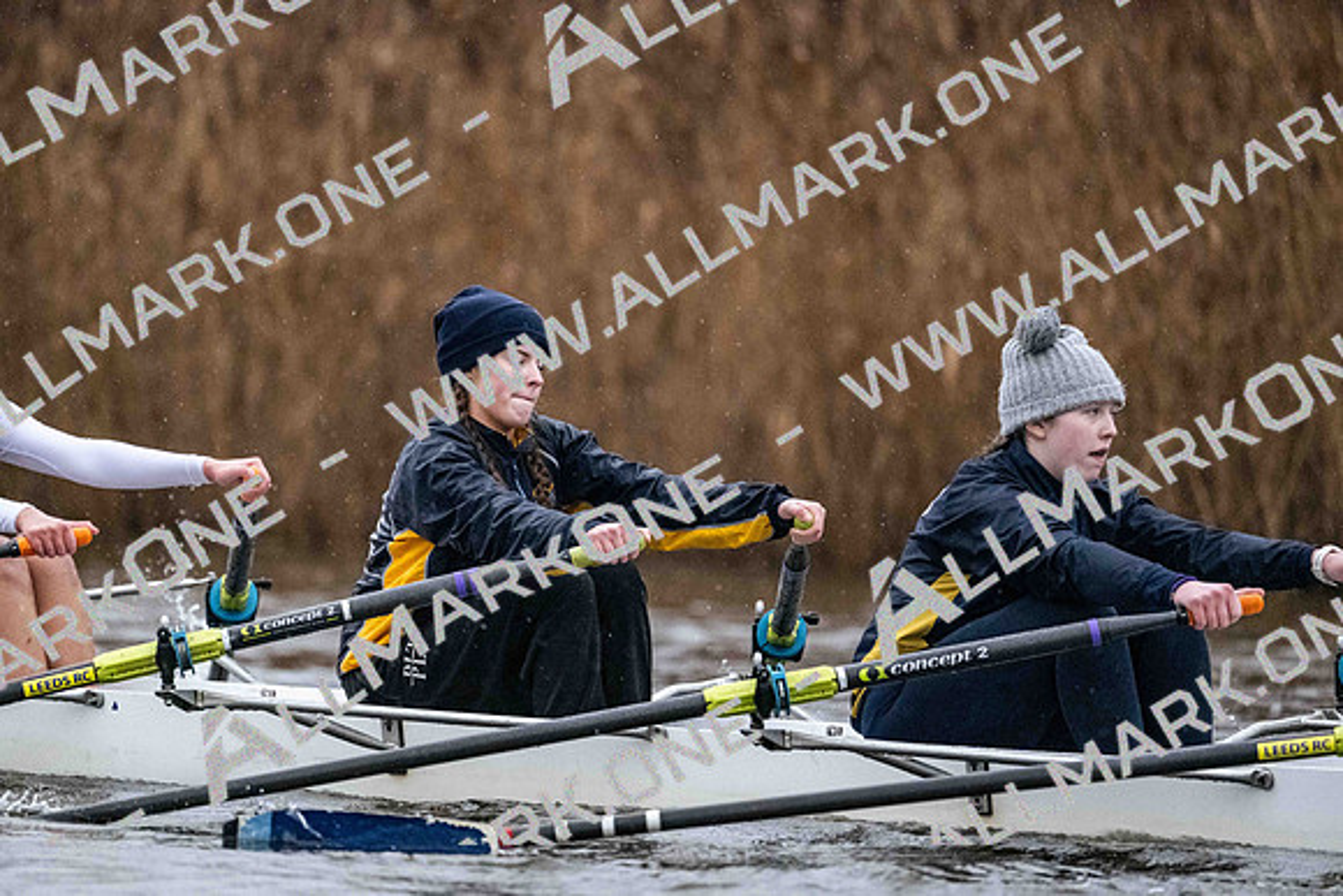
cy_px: 448
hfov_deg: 5.2
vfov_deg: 3.4
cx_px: 672
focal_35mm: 400
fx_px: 14925
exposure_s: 1/1600
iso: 11400
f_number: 4.5
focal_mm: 400
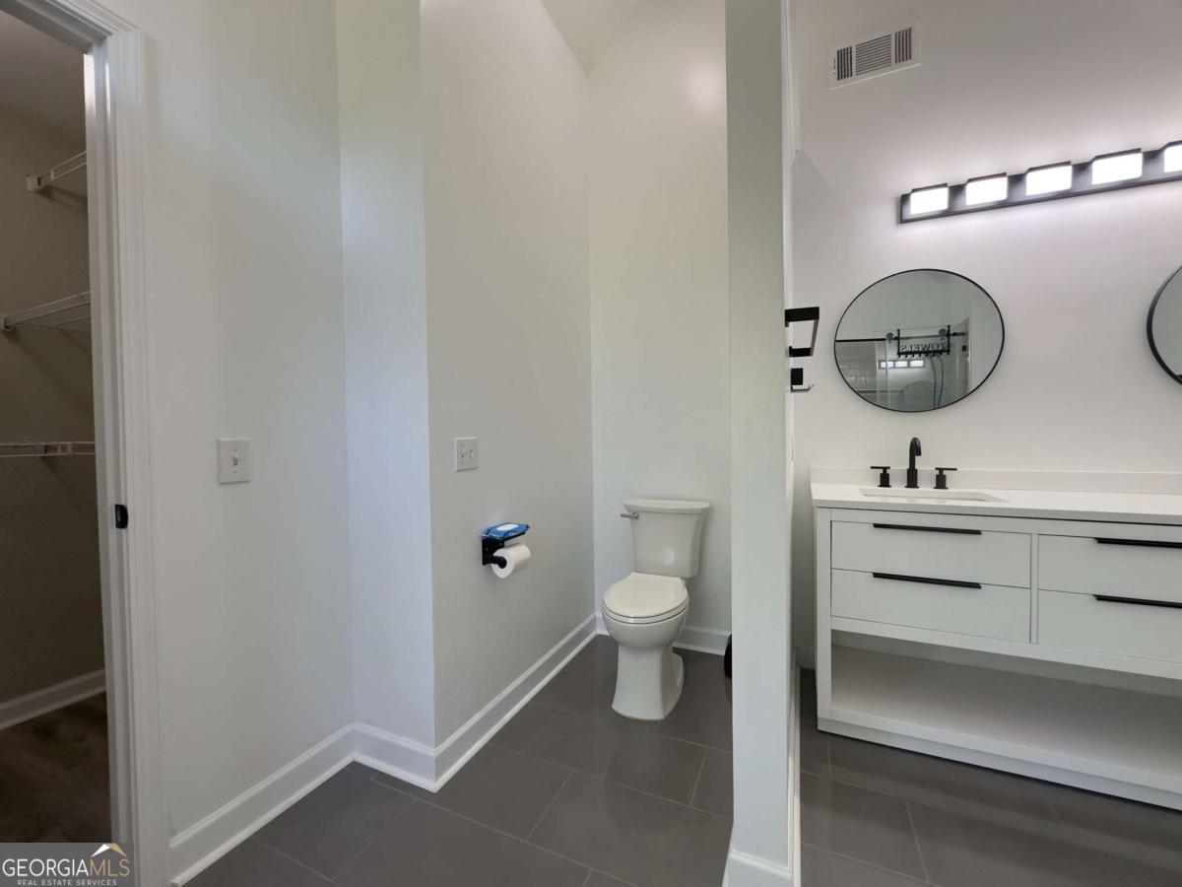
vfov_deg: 85.7
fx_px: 478
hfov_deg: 102.1
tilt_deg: -0.6
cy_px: 444
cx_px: 591
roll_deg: +0.3
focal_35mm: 14
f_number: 2.2
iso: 160
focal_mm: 2.22
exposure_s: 1/120
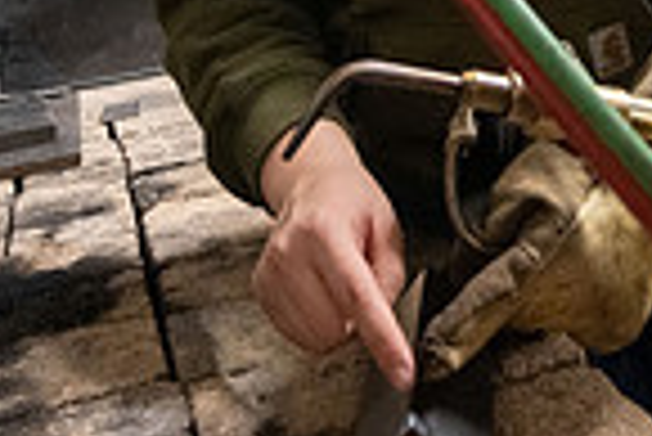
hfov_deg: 35.0
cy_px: -294
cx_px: 472
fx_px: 1015
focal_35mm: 56
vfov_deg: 19.6
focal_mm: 14
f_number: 4
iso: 2500
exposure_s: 1/125
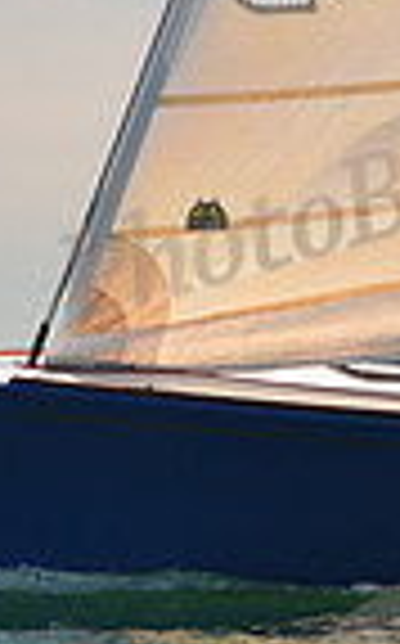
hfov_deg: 4.4
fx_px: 5074
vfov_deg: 7.2
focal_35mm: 290
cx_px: 930
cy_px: 376
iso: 250
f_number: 4.5
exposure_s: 1/800
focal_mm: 70
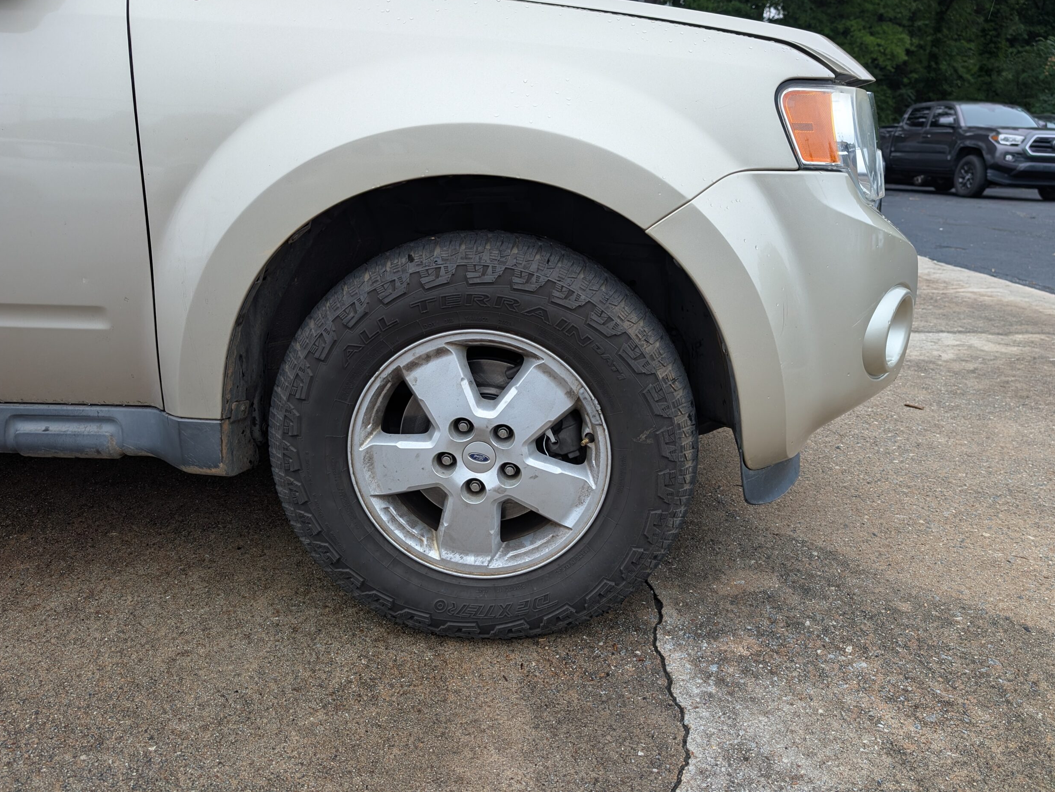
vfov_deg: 54.9
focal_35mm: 25
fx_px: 762
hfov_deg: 69.4
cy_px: 381
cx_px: 538
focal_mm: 6.9
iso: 21
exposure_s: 1/234
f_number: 1.68
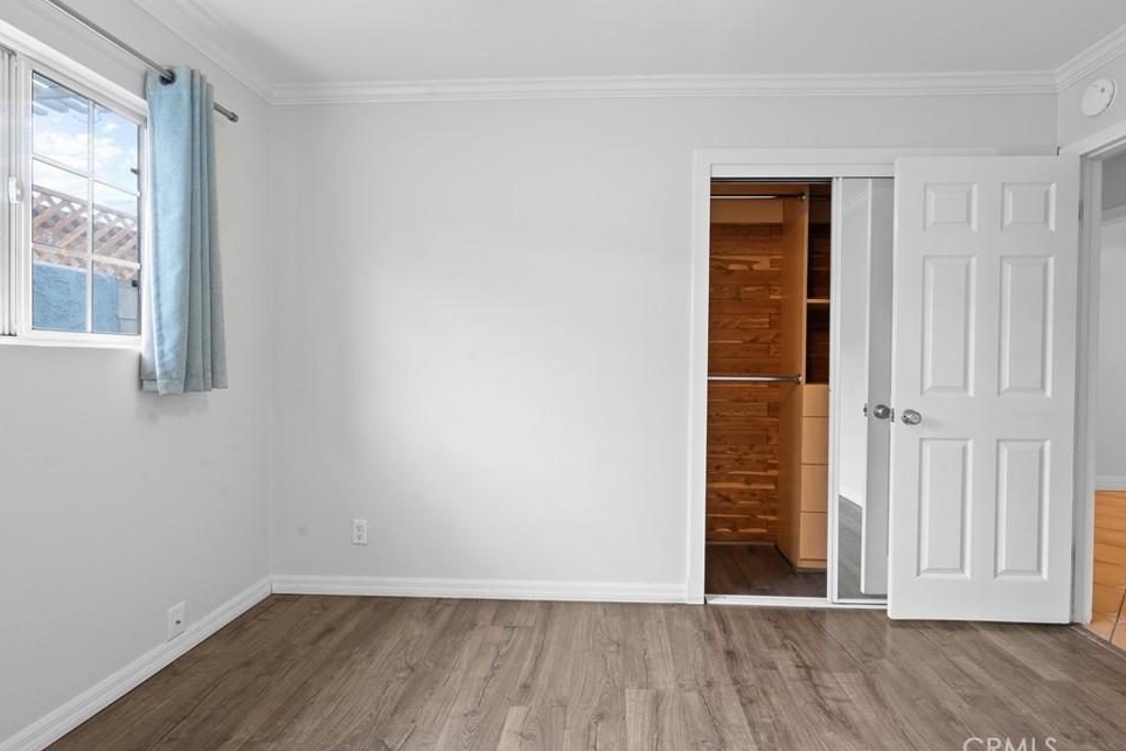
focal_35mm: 17
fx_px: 532
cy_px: 366
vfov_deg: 70.4
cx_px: 592
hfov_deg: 93.2
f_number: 9
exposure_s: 1/4
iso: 250
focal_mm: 16
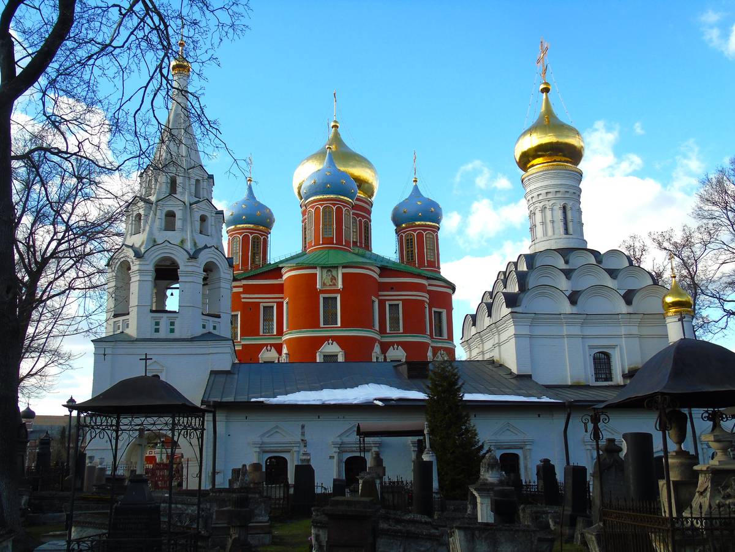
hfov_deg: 54.0
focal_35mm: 34
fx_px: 722
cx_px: 368
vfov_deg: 41.8
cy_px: 276
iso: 80
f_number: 3.8
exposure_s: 1/320
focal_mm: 6.1
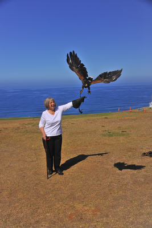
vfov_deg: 48.4
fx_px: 253
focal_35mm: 40
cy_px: 114
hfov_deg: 33.4
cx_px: 76
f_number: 8
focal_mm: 40
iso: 400
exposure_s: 1/1600
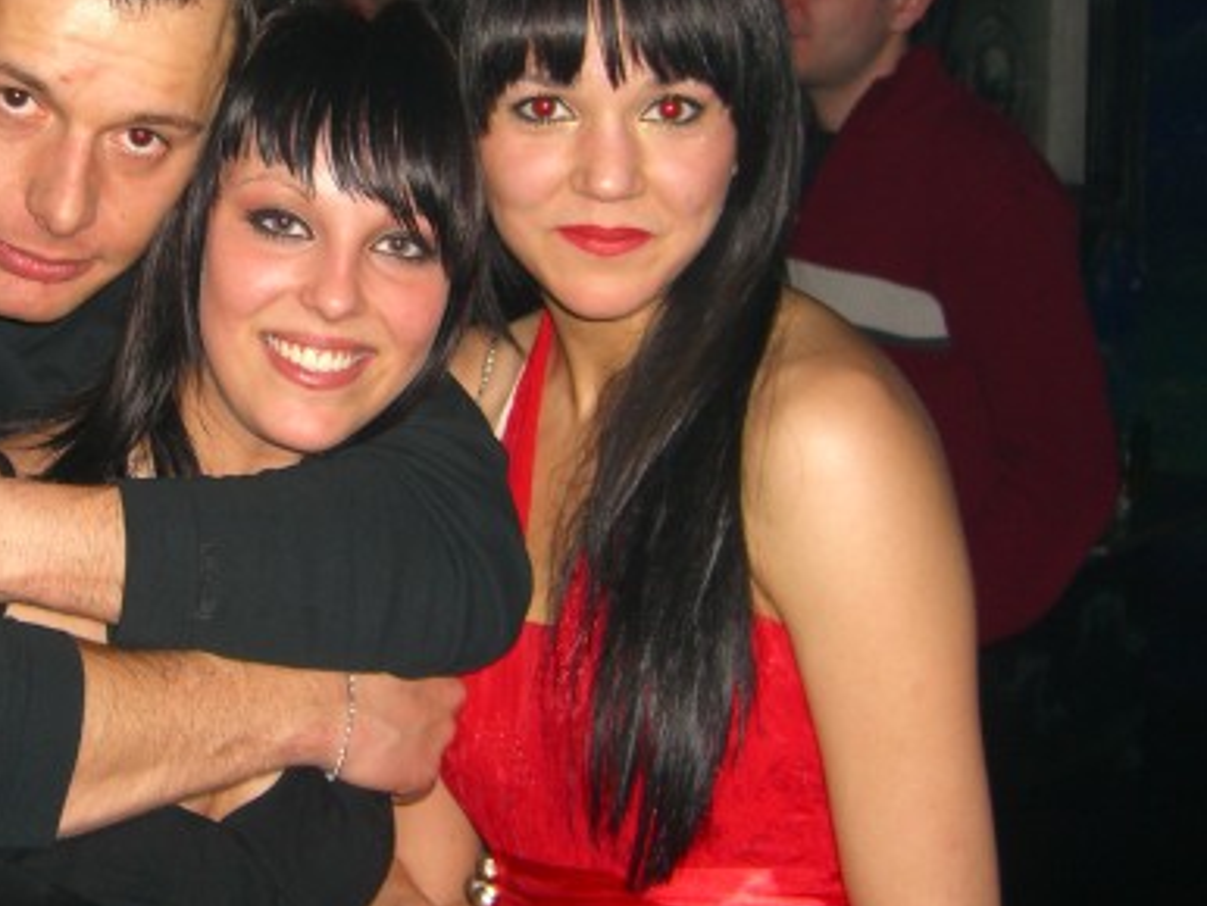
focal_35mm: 59
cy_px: 337
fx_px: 2059
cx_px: 313
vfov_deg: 24.8
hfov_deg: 32.1
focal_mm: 7.9
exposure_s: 1/60
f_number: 2.8
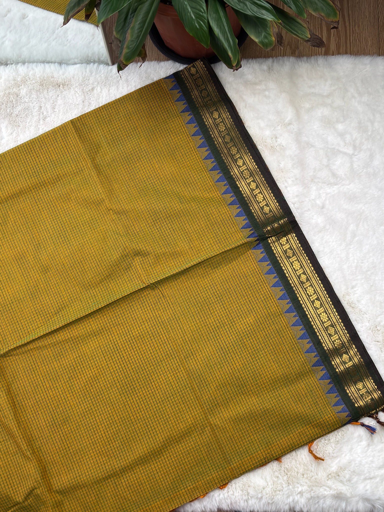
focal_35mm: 49
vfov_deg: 38.9
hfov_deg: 29.7
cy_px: 256
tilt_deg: -74.3
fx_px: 725
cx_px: 192
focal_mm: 5.96
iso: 50
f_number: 1.6
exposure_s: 1/100
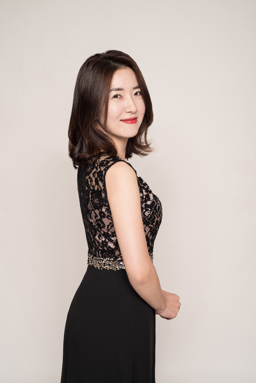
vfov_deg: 39.6
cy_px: 192
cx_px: 128
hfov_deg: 27.0
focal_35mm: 50
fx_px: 533
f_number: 5.6
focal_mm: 50
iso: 100
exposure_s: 1/125
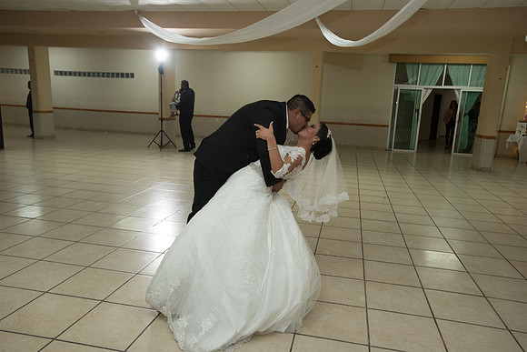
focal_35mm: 26
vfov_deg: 49.6
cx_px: 264
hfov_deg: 69.4
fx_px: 381
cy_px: 176
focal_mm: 26
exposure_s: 1/100
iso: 1600
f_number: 3.5
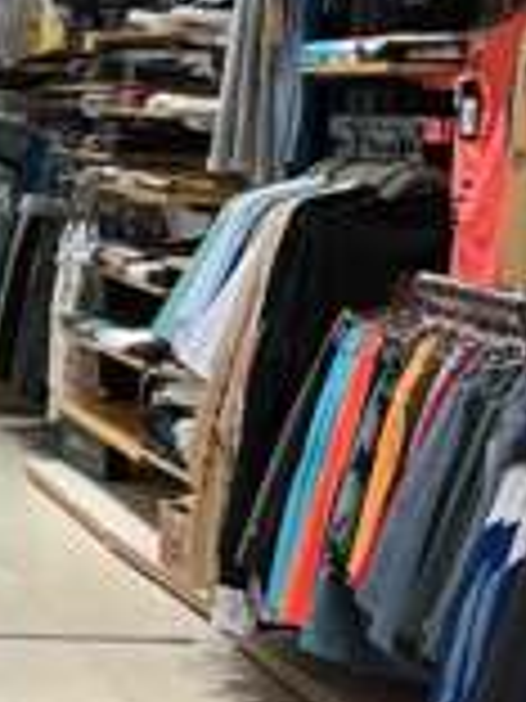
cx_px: -495
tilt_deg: -4.5
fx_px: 3019
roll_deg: -0.5
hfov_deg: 9.4
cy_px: 302
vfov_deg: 13.2
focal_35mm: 149
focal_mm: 3
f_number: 1.8
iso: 40
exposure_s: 1/60
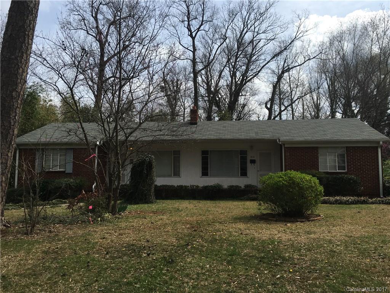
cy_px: 146
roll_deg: -0.5
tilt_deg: +7.3
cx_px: 195
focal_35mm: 29
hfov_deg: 61.7
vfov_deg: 48.2
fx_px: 327
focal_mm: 4.15
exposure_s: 1/1672
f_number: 2.2
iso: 25
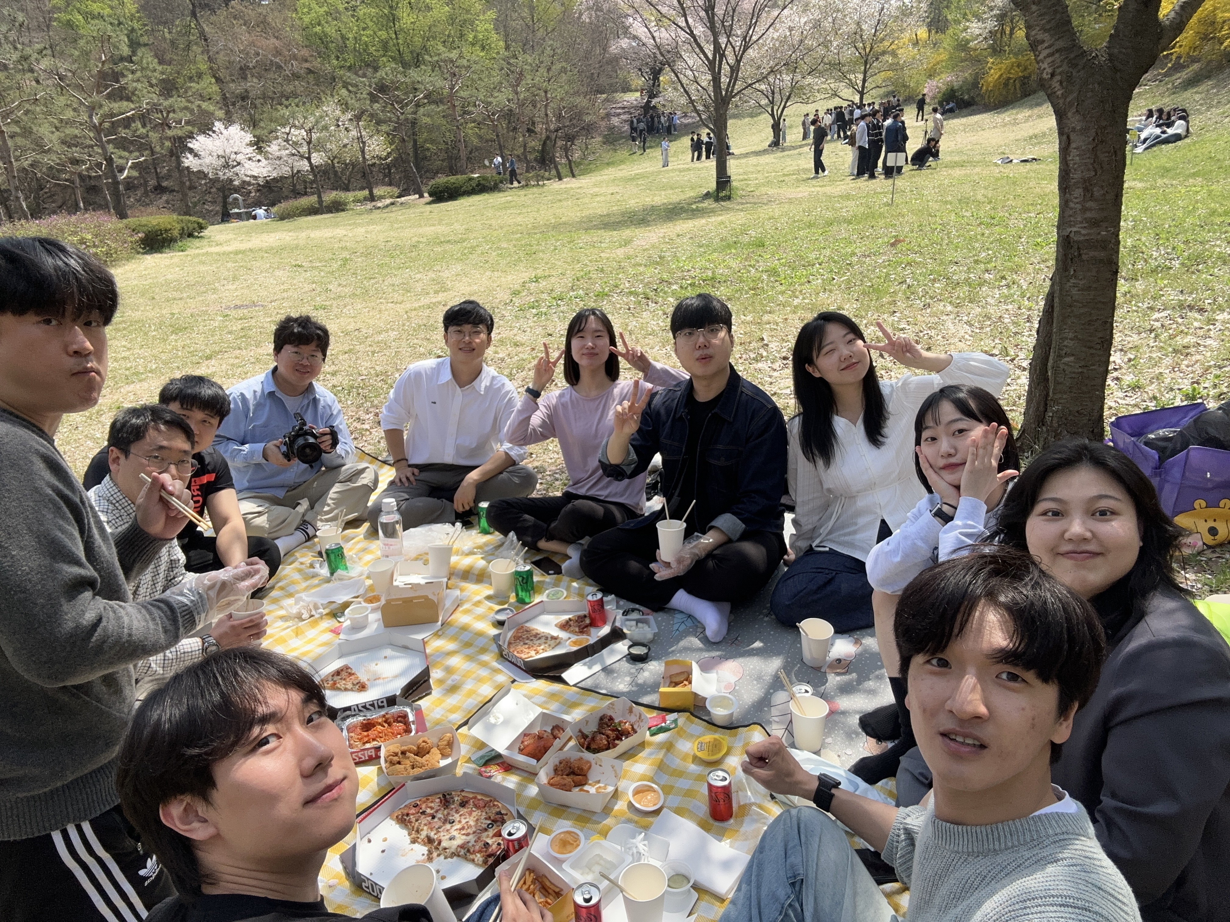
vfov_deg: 58.9
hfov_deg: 73.9
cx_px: 615
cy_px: 461
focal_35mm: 23
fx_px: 817
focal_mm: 2.69
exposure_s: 1/794
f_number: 1.9
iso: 25
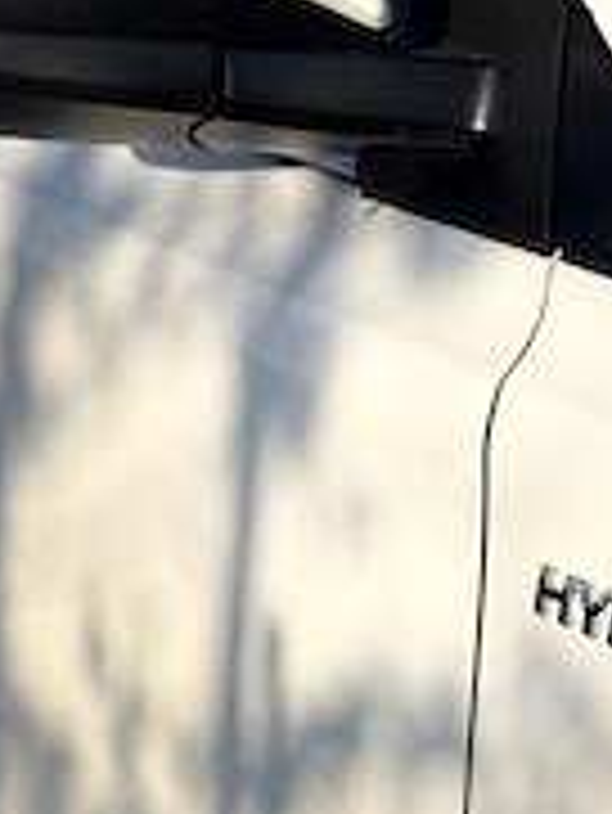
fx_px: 2708
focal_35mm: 115
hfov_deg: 12.8
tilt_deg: -8.7
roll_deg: +3.2
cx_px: 477
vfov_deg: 17.1
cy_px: 306
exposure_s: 1/4329
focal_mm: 5.96
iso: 40
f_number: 1.6
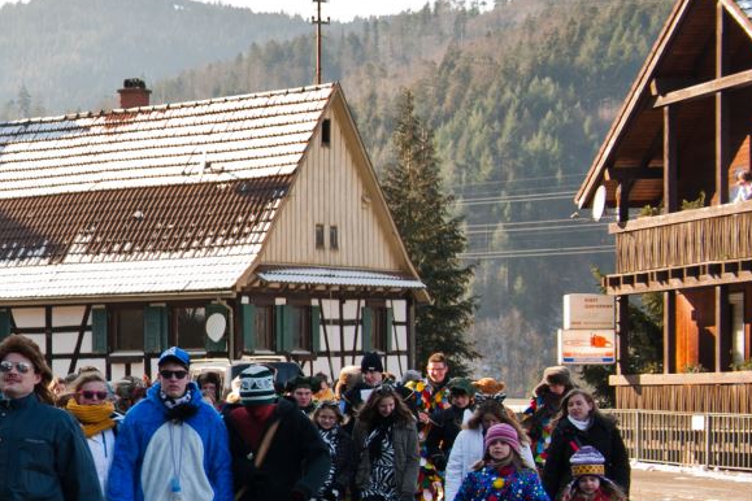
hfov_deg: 14.7
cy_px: 386
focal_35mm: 126
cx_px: -481
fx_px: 2632
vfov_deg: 10.9
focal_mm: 38
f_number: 4.5
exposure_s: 1/320
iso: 200
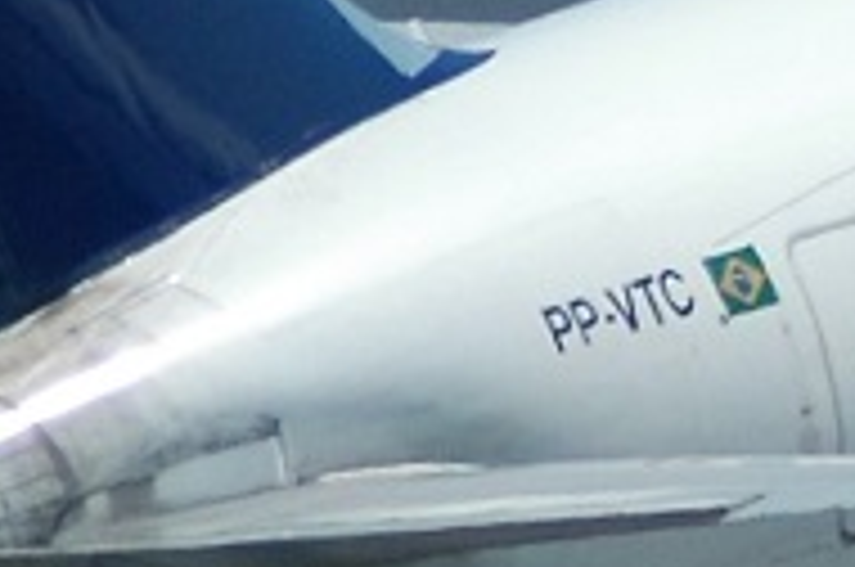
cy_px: 18
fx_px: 67383
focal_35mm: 2842
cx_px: 1976
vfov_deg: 0.5
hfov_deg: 0.7
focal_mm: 300
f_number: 6
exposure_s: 1/1600
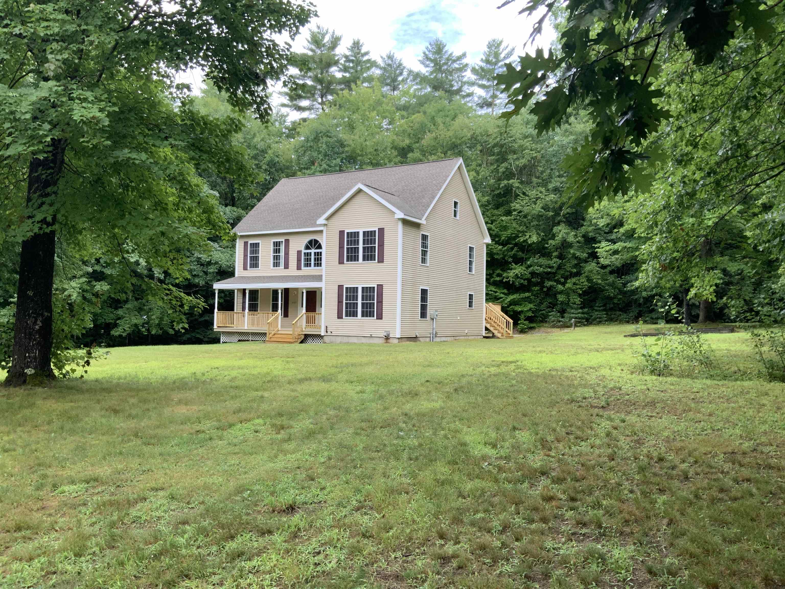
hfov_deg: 61.7
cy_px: 294
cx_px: 392
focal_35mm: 29
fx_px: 658
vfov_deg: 48.2
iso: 16
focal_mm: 3
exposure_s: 1/204
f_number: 1.8
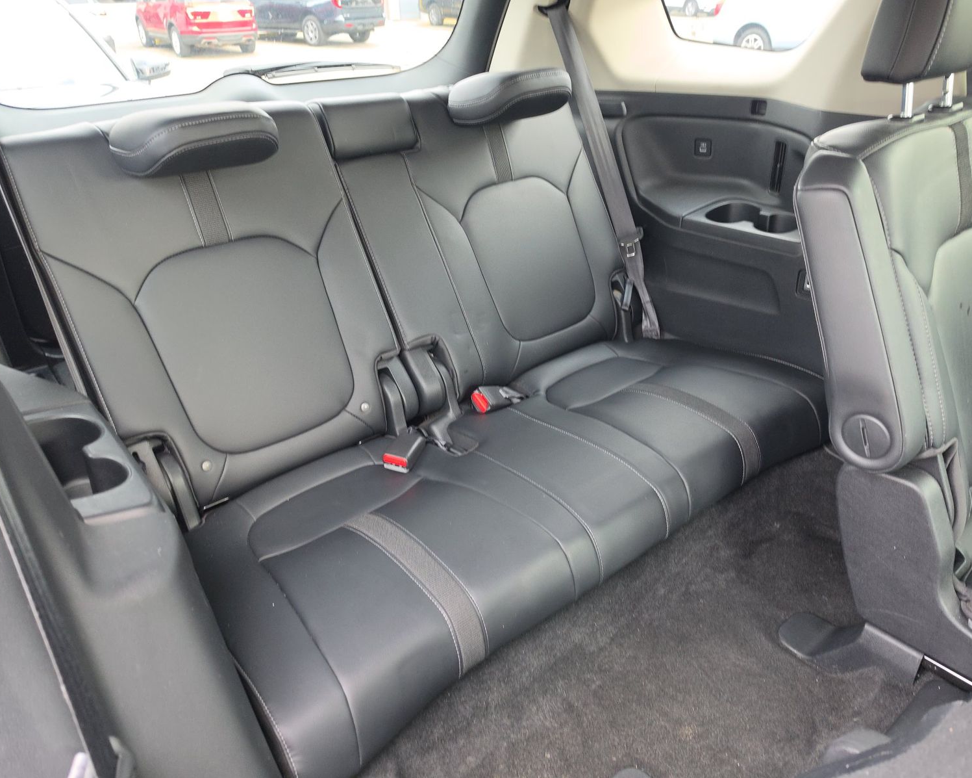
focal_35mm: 24
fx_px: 690
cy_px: 389
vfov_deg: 58.8
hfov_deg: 70.3
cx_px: 510
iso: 164
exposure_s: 1/30
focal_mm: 6.5
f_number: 1.4
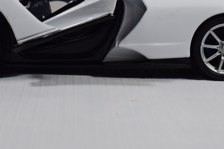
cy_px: -3
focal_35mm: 106
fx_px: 660
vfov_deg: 12.7
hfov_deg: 19.2
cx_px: 76
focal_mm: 31
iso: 400
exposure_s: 1/60
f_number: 8
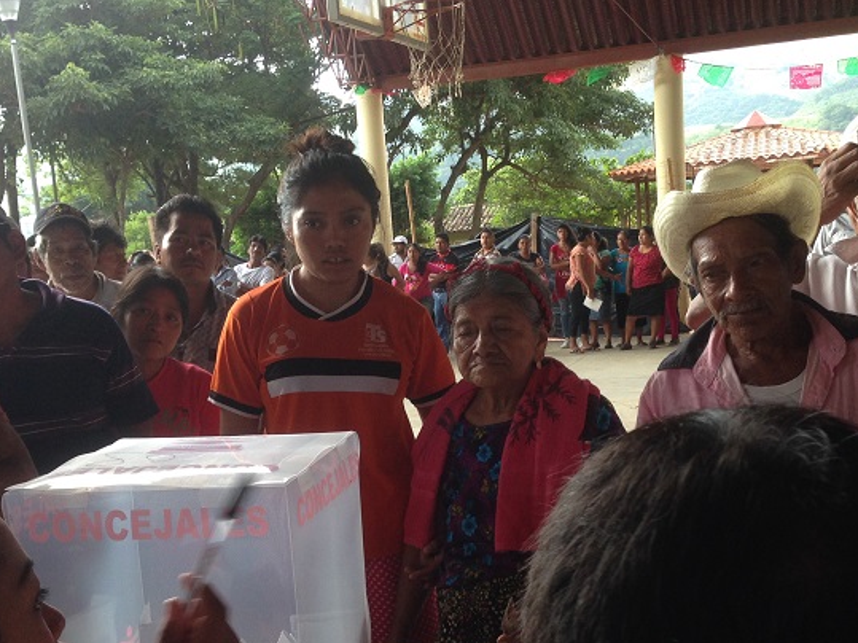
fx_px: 1214
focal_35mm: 49
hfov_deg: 38.9
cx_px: 422
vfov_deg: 29.5
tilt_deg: -7.1
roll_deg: +2.1
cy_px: 417
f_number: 2.4
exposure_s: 1/120
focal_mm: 4.12
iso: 64
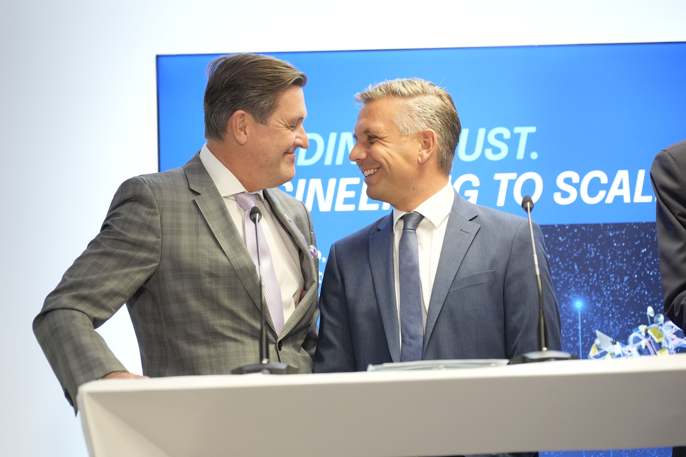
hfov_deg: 22.1
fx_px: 1753
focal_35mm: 92
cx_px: 343
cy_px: 228
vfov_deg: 14.9
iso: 3200
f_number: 2.8
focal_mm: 92
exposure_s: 1/400
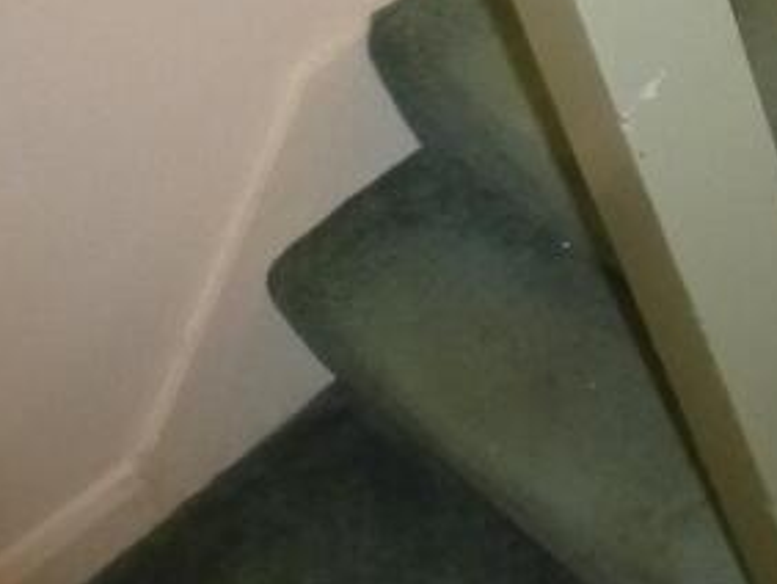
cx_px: 1301
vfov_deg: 16.0
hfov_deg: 18.6
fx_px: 1954
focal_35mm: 87
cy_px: -204
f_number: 3.3
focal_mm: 4.3
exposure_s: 1/60
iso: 800
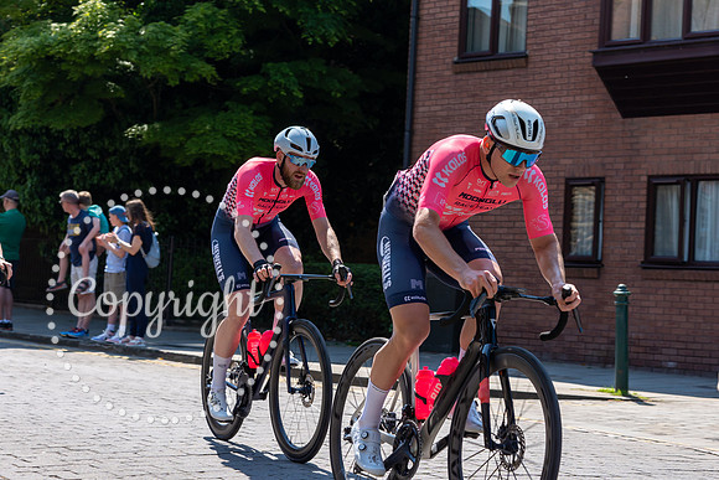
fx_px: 1709
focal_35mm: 86
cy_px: 178
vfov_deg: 16.0
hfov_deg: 23.7
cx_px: 412
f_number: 5
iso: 160
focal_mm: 68
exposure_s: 1/800
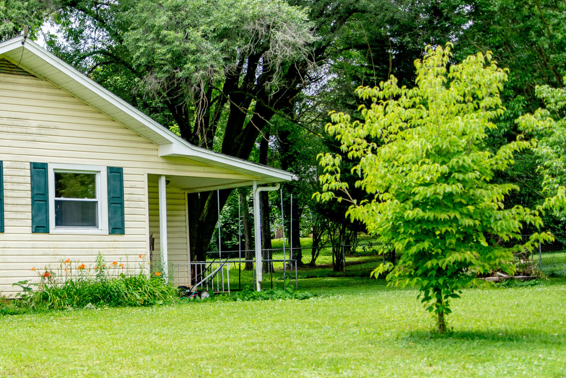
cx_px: 58
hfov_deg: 29.3
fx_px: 1038
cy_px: 222
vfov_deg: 20.6
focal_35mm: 66
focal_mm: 36
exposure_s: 1/1600
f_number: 22
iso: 400
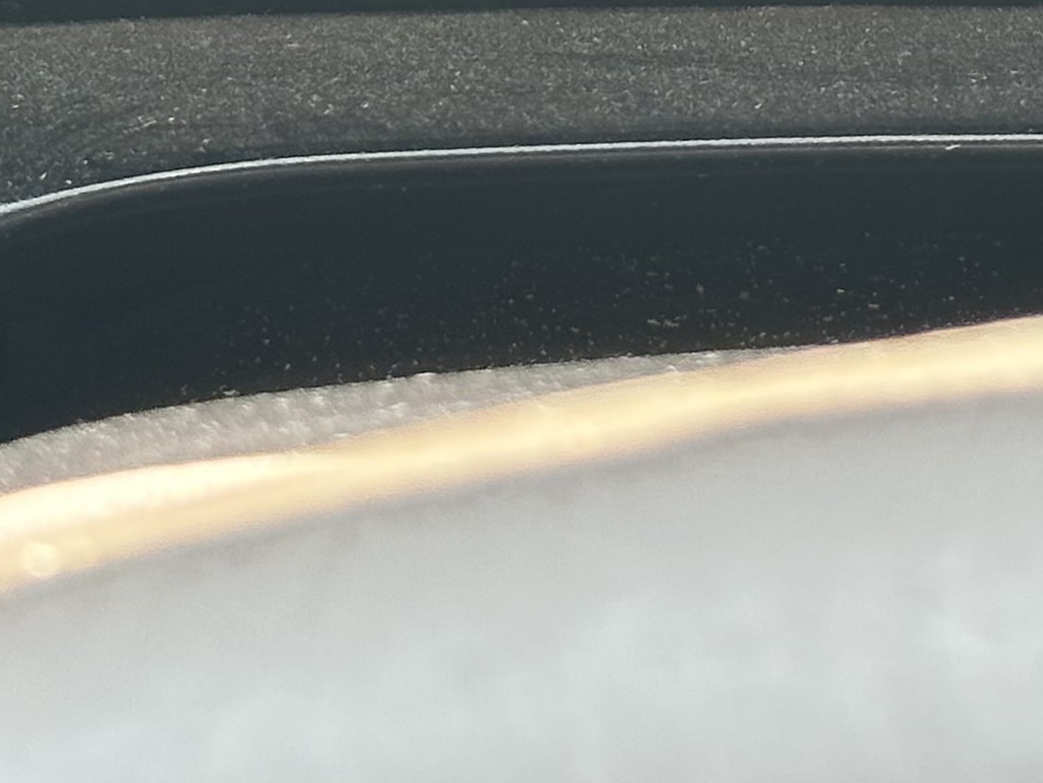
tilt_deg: -24.9
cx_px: 803
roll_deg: -1.3
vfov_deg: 7.6
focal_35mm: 188
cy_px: -689
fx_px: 5665
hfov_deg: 10.5
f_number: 1.78
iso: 64
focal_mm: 6.86
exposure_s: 1/156
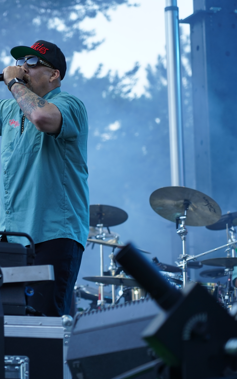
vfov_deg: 13.0
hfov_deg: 8.1
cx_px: -33
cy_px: 190
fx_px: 1664
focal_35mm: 161
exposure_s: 1/125
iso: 200
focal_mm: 105
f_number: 4
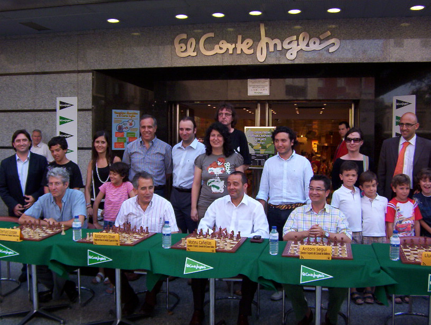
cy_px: 162
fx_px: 449
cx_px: 216
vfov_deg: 39.8
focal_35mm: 36
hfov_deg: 51.2
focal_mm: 5.54
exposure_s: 1/311
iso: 100
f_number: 2.76
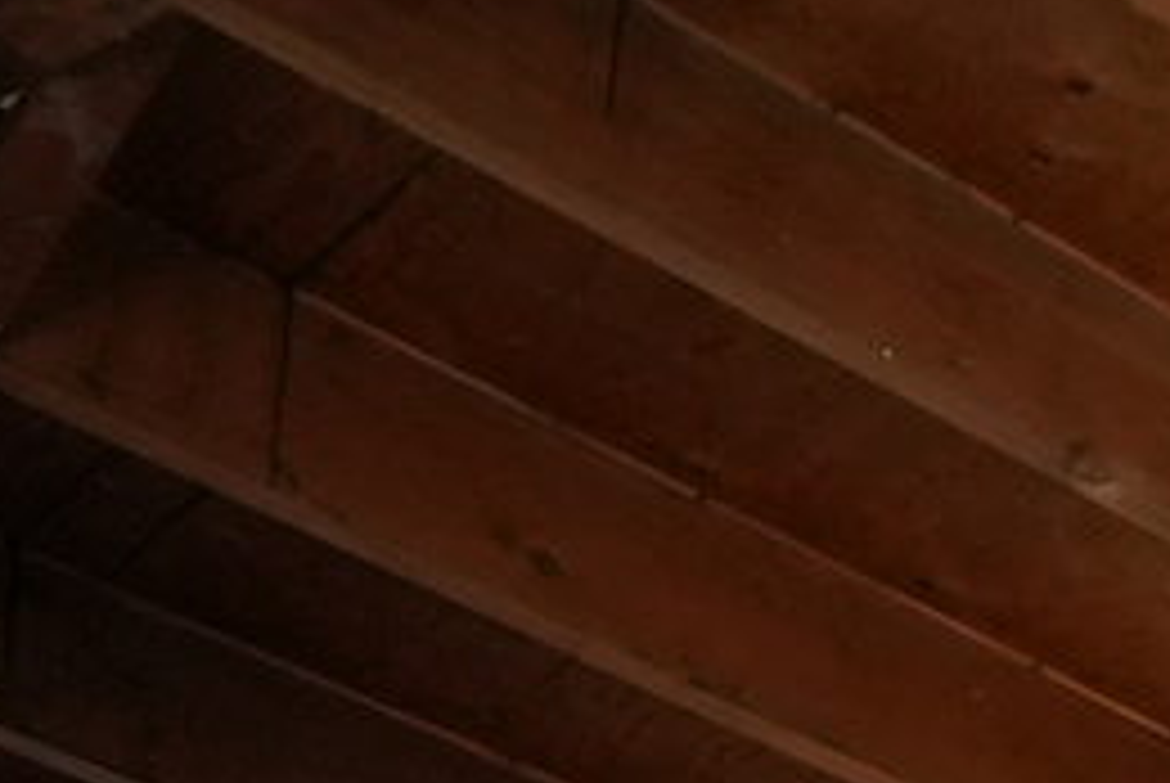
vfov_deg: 8.2
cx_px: 3208
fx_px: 3839
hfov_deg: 11.9
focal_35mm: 118
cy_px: 2891
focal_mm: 10
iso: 1600
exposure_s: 1/160
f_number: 3.5
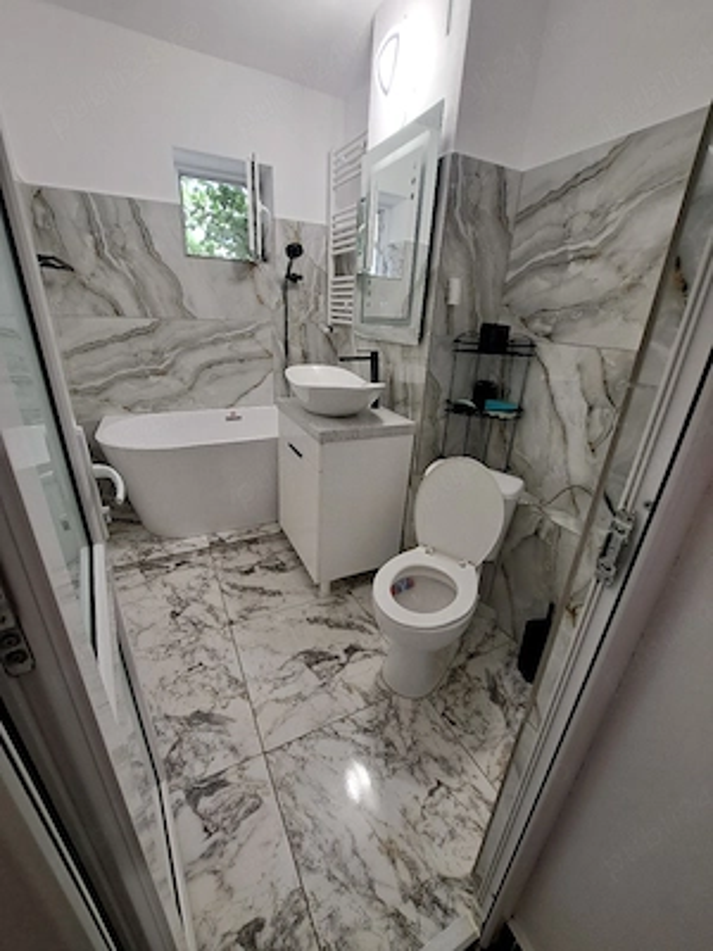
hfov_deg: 89.9
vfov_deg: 106.2
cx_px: 356
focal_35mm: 13
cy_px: 476
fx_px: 357
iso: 80
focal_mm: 1.74
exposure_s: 1/50
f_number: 2.2
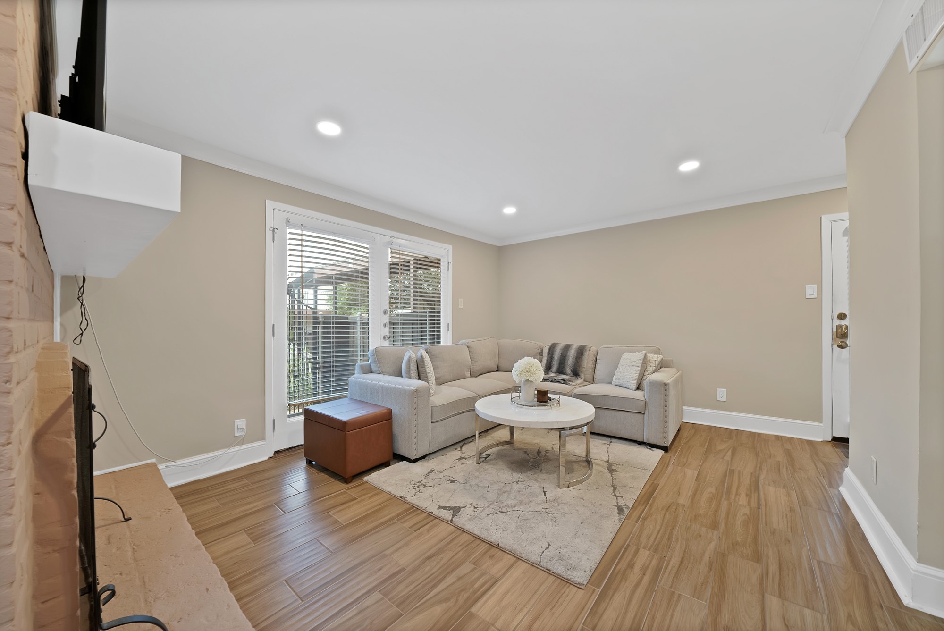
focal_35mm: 12
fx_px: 315
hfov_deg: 112.6
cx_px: 472
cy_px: 316
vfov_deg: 90.1
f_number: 9
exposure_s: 1/2.5
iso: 640
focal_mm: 12
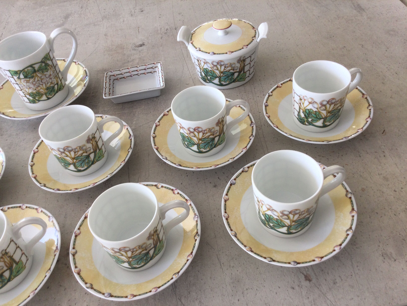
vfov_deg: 45.4
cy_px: 153
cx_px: 204
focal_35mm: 31
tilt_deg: -48.2
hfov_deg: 58.4
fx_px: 364
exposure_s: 1/50
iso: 25
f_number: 2.4
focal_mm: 3.3
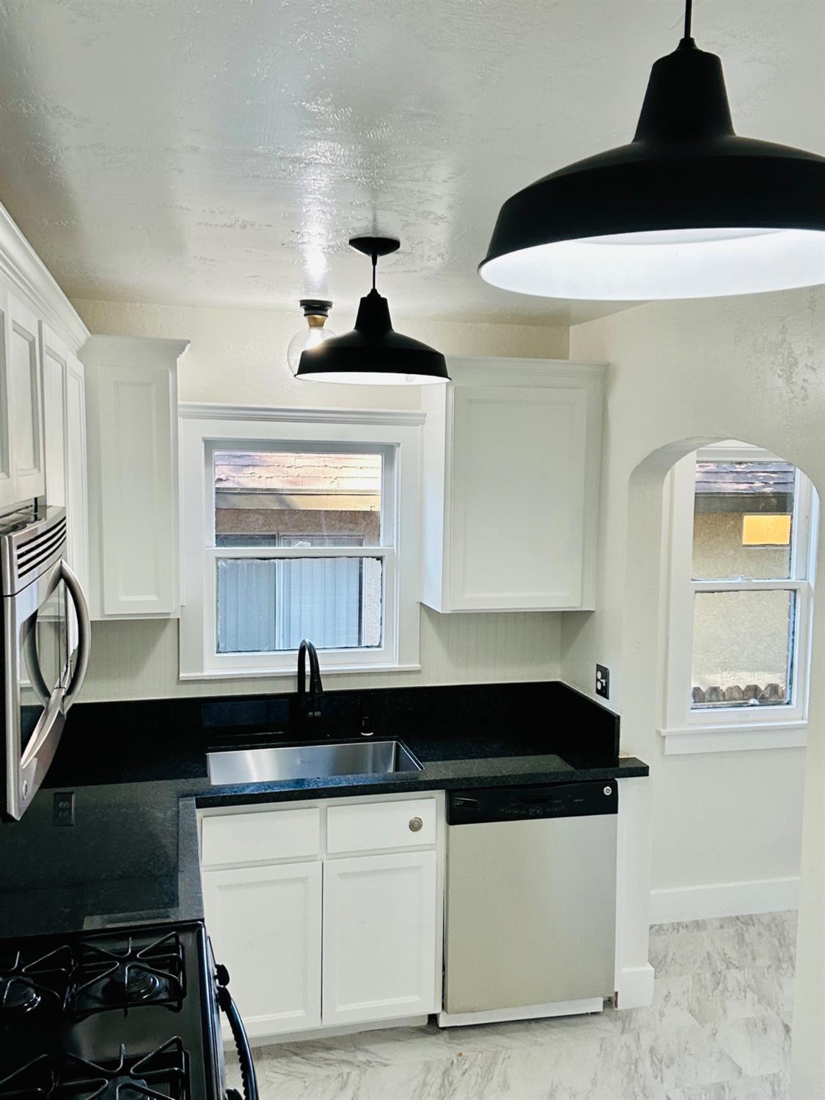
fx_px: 953
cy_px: 550
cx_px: 412
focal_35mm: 30
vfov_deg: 60.0
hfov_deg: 46.8
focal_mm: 2.69
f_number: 1.9
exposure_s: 1/60
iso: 40
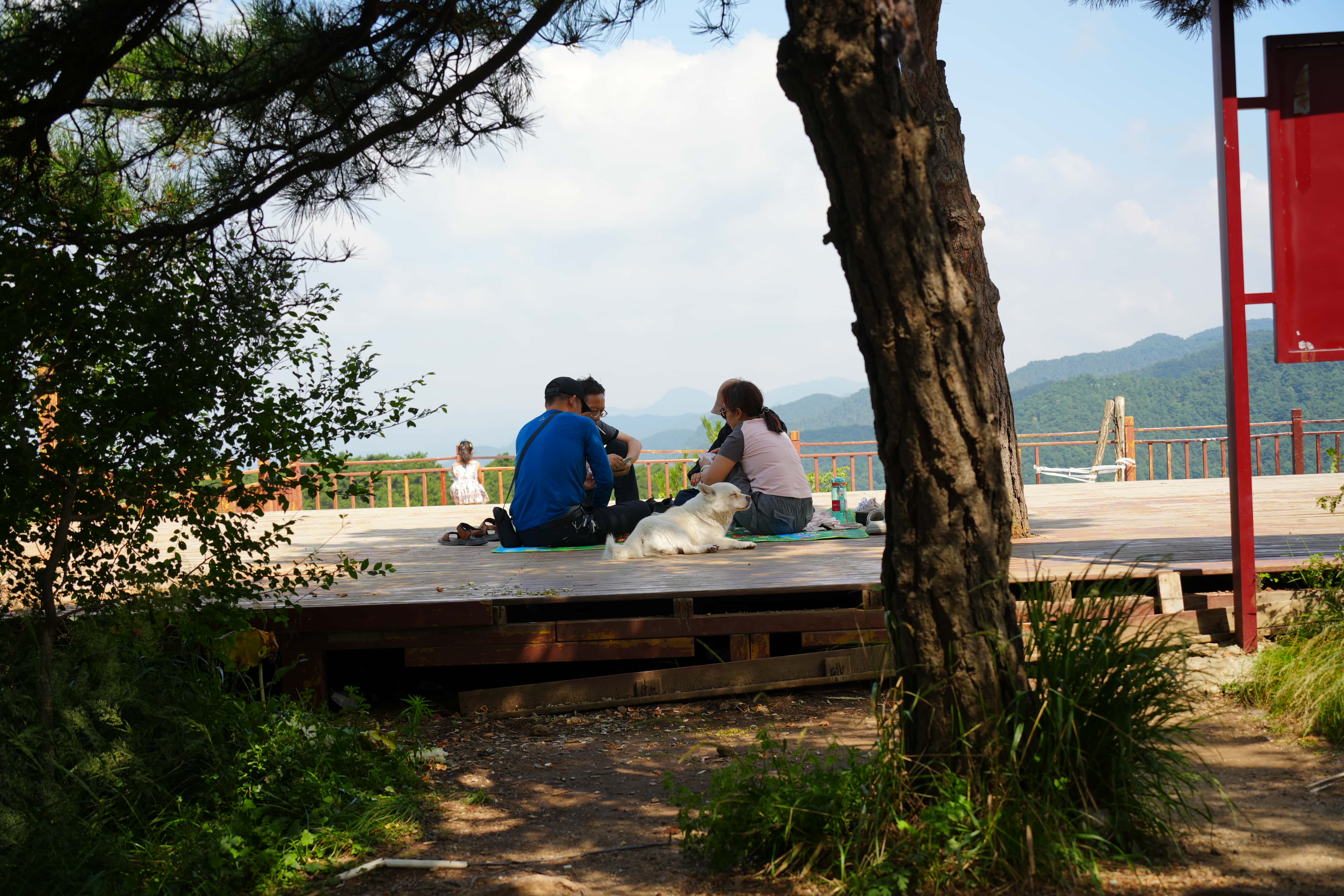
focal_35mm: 48
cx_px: 672
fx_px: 1792
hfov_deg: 41.1
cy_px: 448
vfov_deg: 28.1
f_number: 5
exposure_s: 1/320
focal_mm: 48
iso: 100
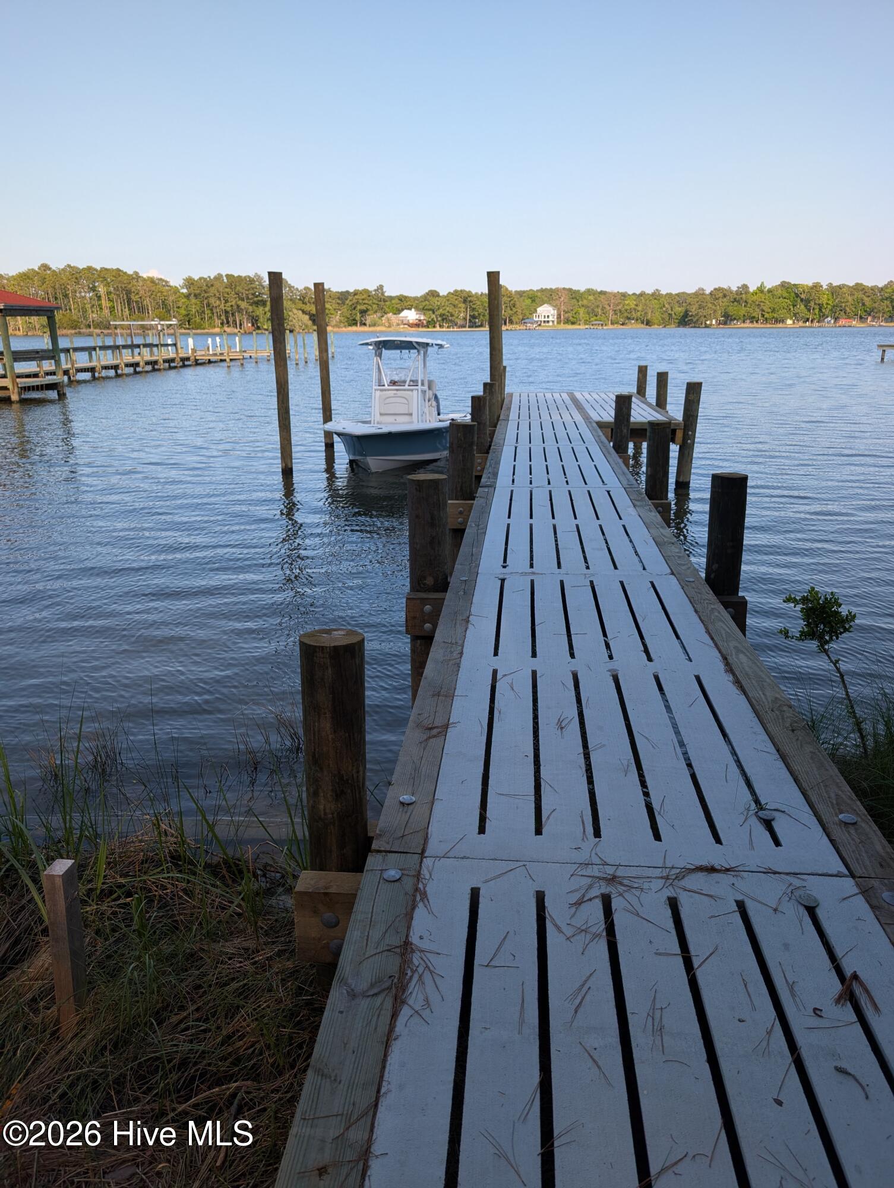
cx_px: 447
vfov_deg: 71.5
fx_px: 825
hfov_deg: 56.9
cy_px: 594
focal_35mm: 24
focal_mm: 6.9
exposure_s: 1/555
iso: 22
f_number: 1.68
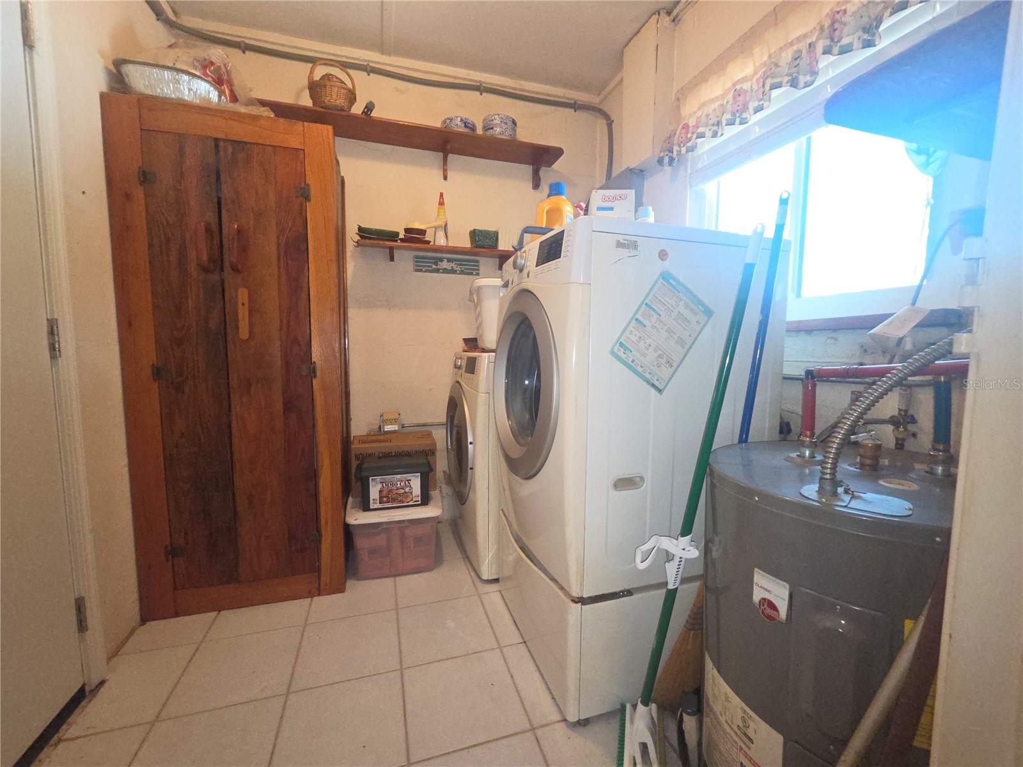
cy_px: 384
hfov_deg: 106.2
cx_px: 512
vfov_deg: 89.9
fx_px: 384
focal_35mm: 13
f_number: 2.2
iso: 400
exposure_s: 1/60
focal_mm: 2.2
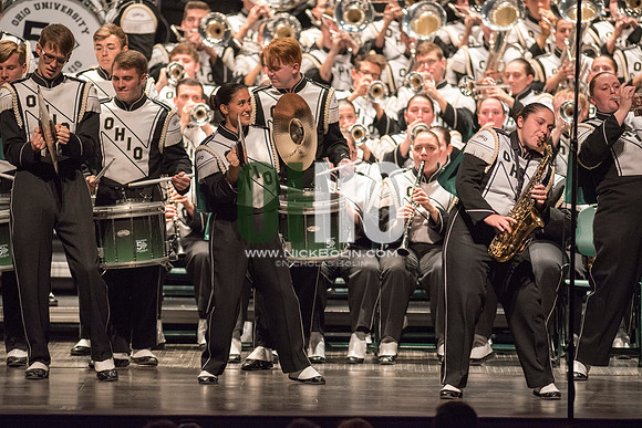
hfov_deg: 6.9
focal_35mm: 300
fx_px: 5351
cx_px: 321
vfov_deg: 4.6
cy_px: 214
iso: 4000
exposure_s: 1/500
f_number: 2.8
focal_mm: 300
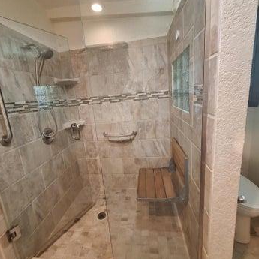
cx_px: 126
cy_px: 125
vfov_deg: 87.4
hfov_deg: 87.4
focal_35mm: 16
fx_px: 135
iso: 250
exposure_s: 1/24
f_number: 2.2
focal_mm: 1.74
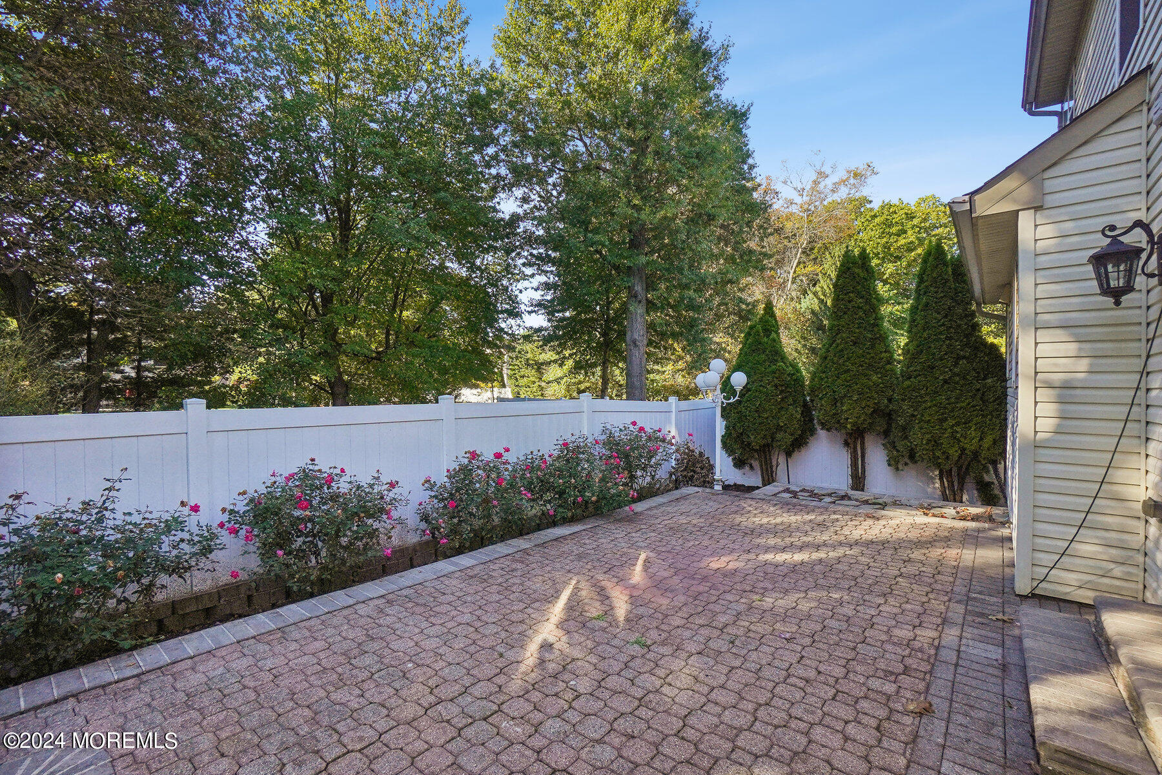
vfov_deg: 77.3
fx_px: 484
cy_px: 388
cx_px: 581
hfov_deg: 100.4
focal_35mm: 15
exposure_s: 1/400
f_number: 8
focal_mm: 10
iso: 400
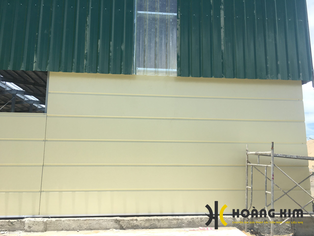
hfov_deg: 61.7
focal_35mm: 29
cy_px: 118
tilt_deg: +9.2
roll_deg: +0.5
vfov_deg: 48.2
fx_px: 263
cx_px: 157
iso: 25
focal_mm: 4.15
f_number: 2.2
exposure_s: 1/1148
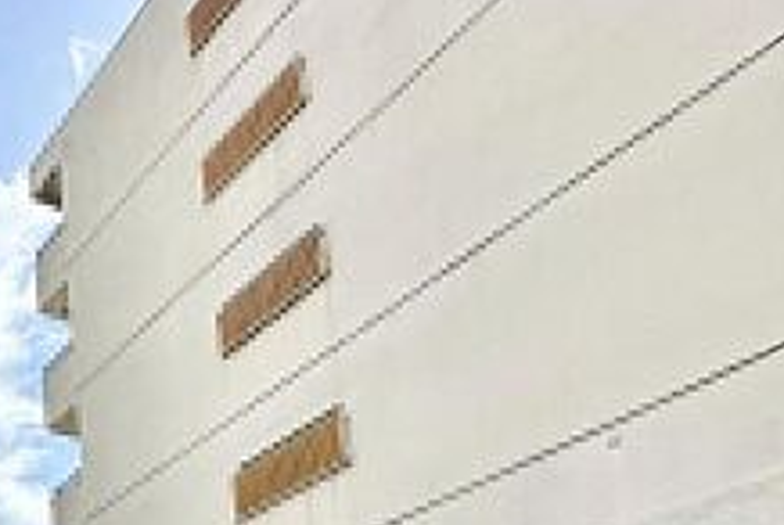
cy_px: 802
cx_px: -291
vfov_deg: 25.0
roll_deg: +0.5
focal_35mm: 40
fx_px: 872
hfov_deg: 32.5
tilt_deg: +7.4
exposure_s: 1/1304
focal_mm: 2.22
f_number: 2.2
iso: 50
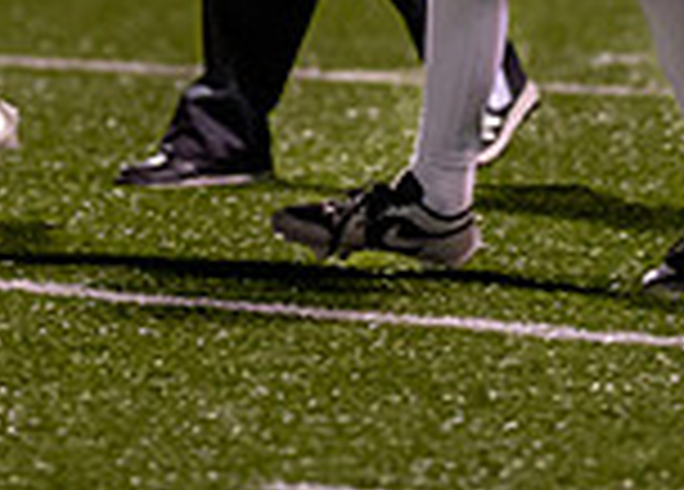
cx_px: 602
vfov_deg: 1.4
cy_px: -390
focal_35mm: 1044
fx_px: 20308
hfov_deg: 1.9
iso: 1600
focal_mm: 135
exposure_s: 1/1250
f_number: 1.8
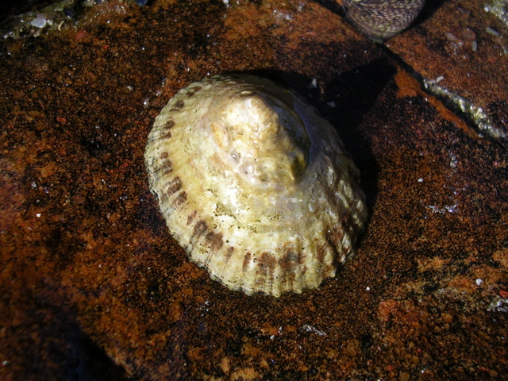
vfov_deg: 33.6
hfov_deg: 43.9
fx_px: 631
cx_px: 254
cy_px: 190
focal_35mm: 43
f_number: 3
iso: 50
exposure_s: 1/501
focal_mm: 6.6
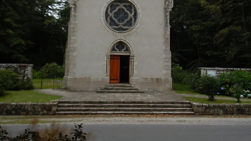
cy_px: 21
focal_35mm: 44
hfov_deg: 46.4
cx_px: 126
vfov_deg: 26.4
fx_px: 293
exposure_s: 1/100
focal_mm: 5.4
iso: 100
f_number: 3.5
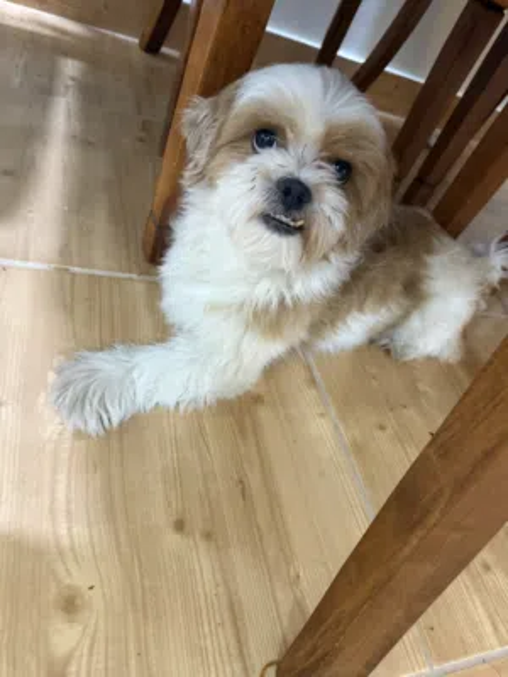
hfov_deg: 56.8
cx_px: 254
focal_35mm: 24
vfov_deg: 71.6
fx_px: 470
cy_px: 338
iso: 640
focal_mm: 6.76
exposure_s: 1/50
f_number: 1.78
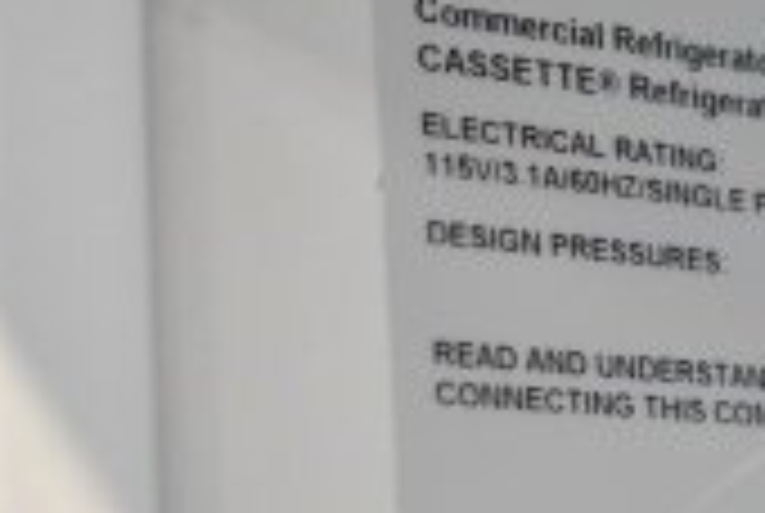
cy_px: 430
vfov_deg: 8.8
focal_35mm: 156
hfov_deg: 12.5
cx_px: 1170
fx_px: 3316
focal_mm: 29
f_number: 4.2
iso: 1250
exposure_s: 1/50
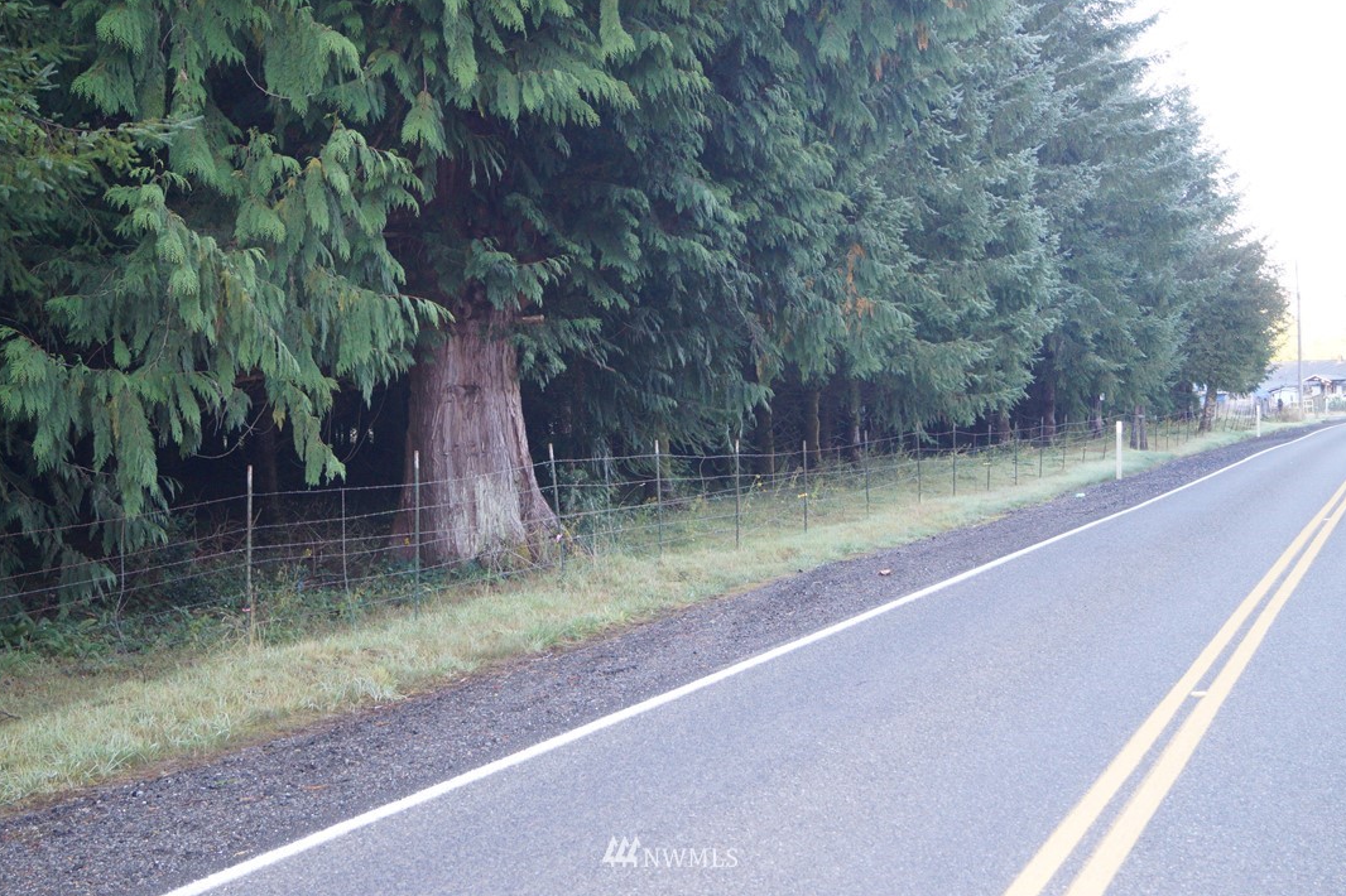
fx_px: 2000
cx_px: 674
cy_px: 444
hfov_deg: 37.2
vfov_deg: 25.3
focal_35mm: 54
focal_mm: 35
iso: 1250
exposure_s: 1/160
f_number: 4.5
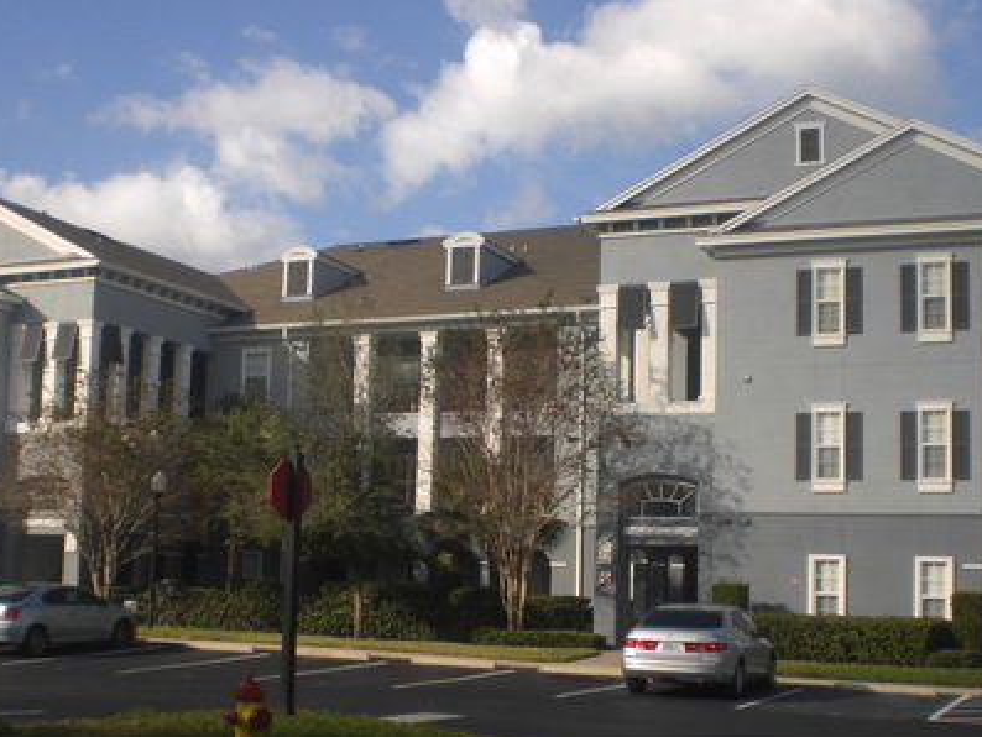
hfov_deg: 38.9
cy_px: 455
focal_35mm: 49
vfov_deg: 29.6
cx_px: 458
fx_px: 1390
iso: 50
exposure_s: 1/320
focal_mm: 6.3
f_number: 4.4
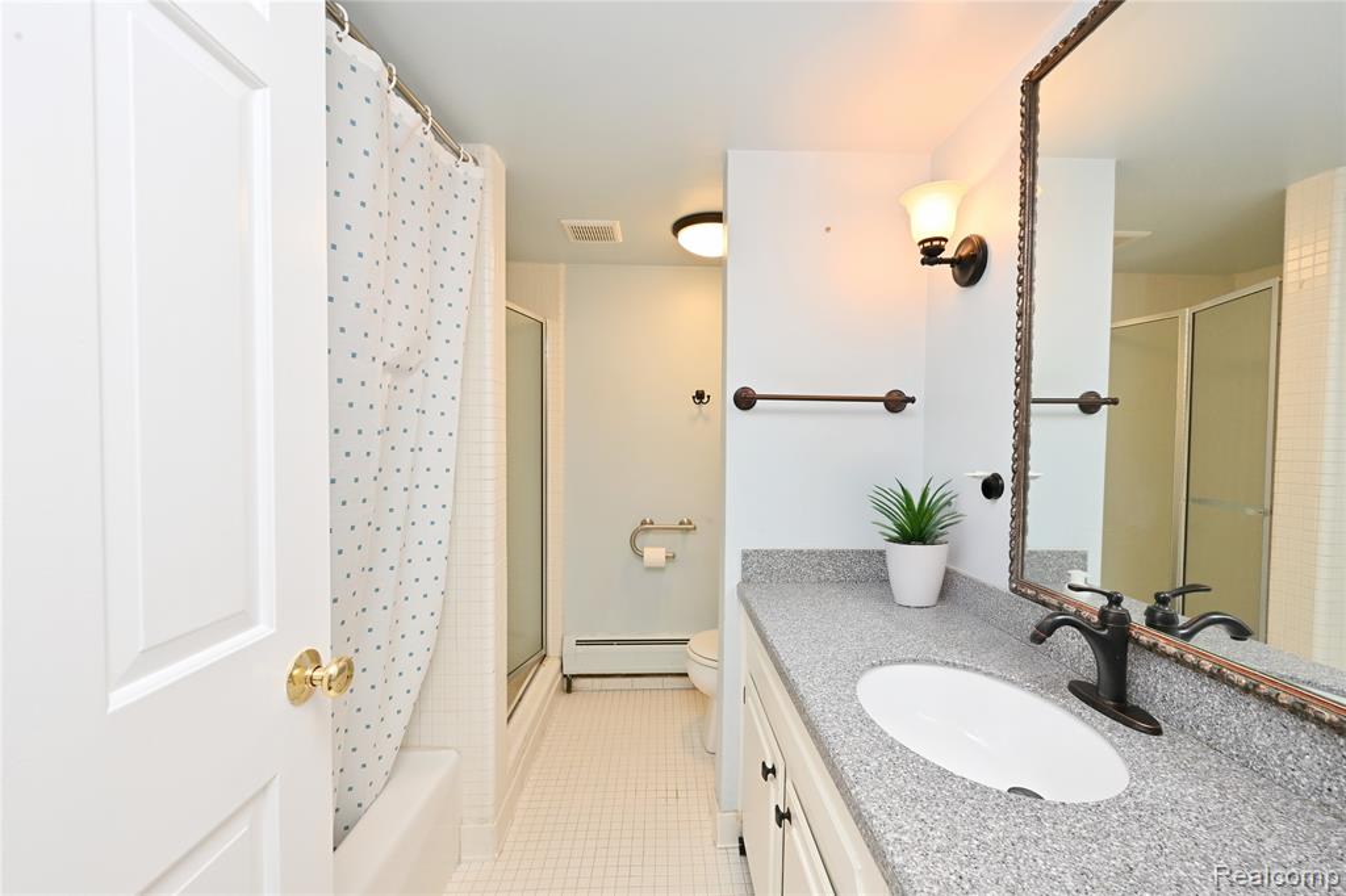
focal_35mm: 14
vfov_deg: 81.2
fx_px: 523
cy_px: 448
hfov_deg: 104.3
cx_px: 673
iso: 800
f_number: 11
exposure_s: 1/60
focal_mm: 14
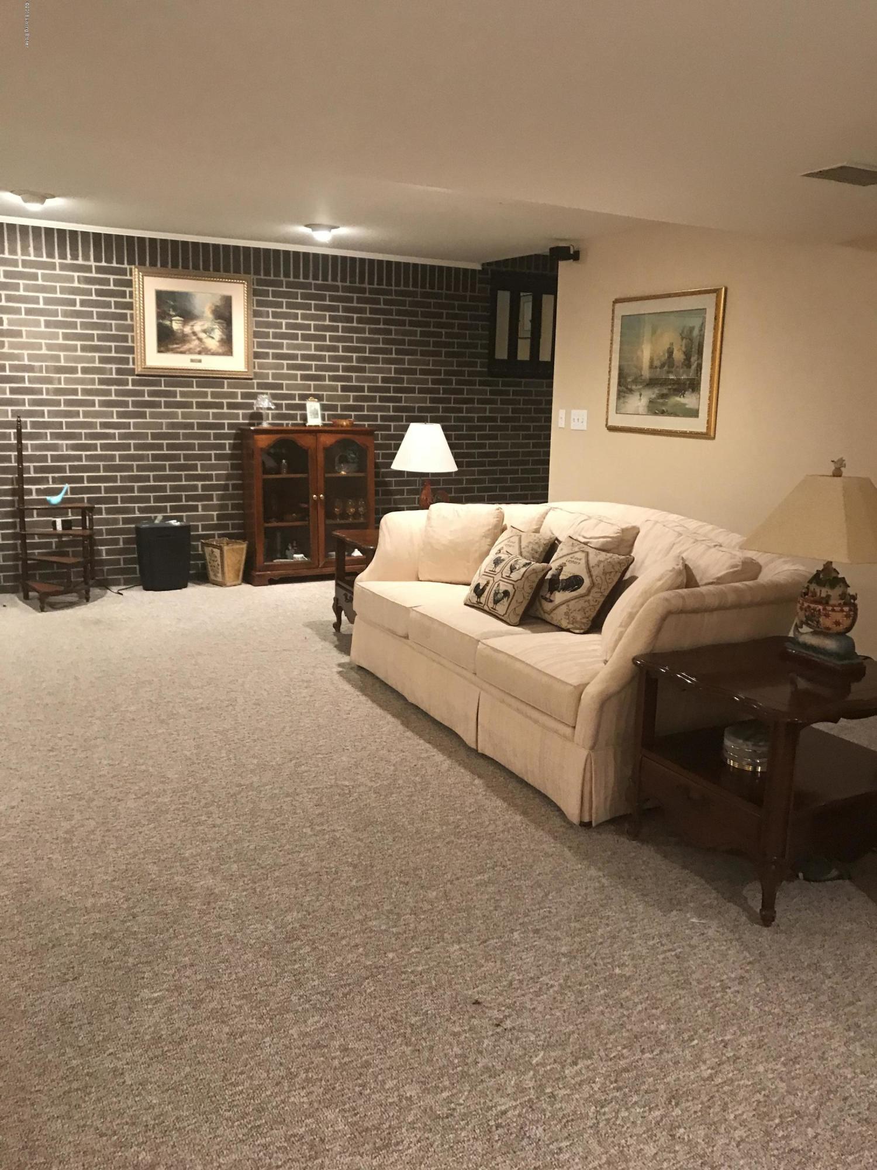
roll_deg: -0.8
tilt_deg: -9.0
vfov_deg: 63.4
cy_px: 585
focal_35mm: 28
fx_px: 946
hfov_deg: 49.7
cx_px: 438
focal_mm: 3.99
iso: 100
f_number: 1.8
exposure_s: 1/13
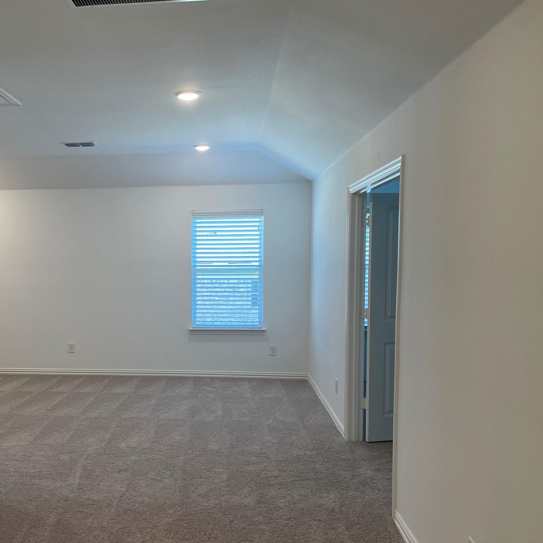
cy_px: 316
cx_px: 150
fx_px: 639
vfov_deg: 45.9
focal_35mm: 36
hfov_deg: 44.8
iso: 100
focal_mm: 4.2
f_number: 1.6
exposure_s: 1/120
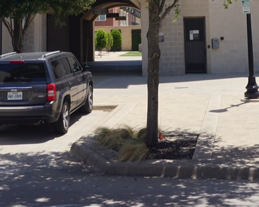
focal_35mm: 82
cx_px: 150
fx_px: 628
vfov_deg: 17.3
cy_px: -79
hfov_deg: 23.3
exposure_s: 1/125
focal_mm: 16
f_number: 11
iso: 100
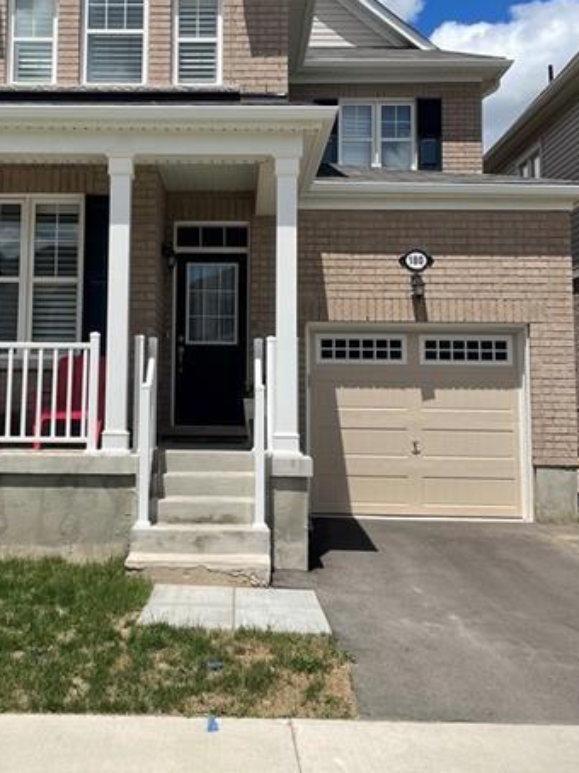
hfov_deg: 32.6
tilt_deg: +5.5
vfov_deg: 42.7
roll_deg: -0.1
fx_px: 982
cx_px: 196
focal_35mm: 44
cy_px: 296
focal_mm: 4.2
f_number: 1.6
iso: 32
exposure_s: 1/6494
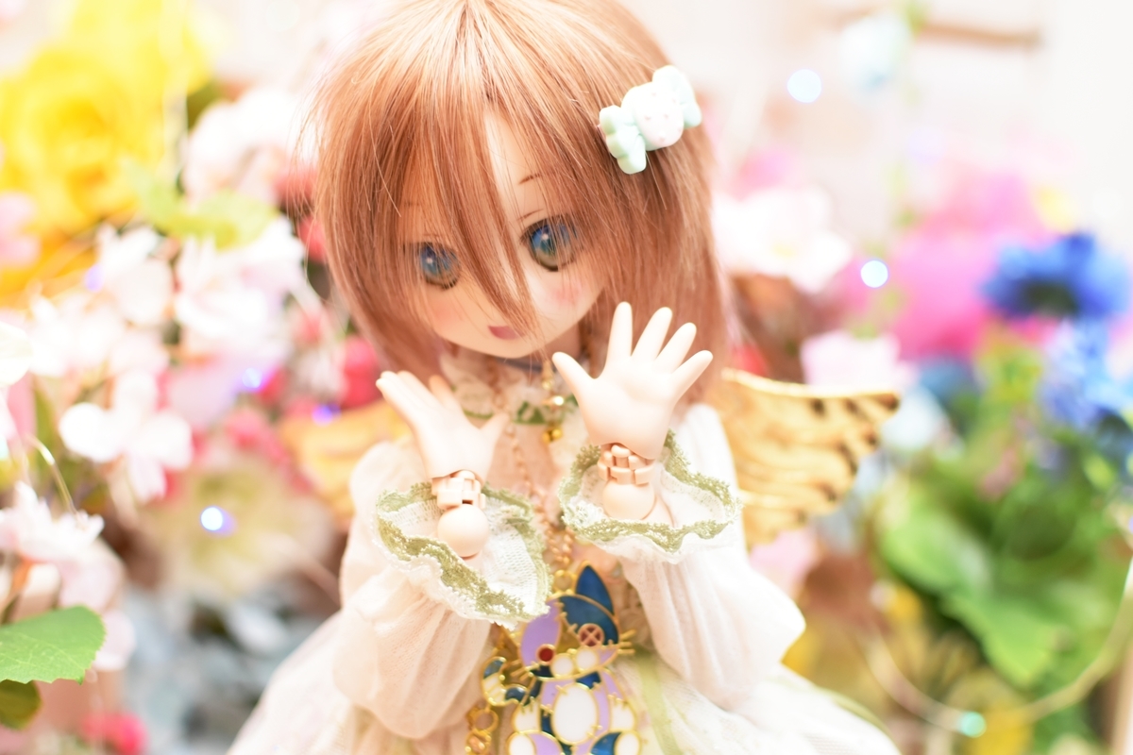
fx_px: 1652
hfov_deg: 37.9
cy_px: 378
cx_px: 566
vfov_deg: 25.8
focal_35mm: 52
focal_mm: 35
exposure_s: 1/60
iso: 800
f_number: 2.2
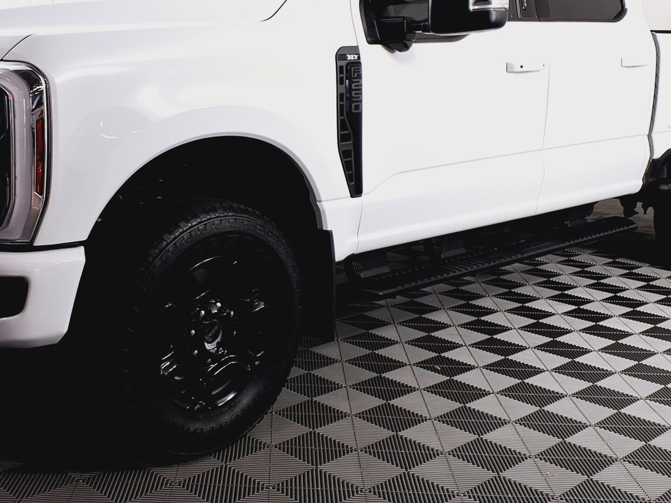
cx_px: 280
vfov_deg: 29.9
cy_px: 142
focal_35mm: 48
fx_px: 930
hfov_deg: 39.5
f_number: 1.9
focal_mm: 3.58
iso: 40
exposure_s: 1/137
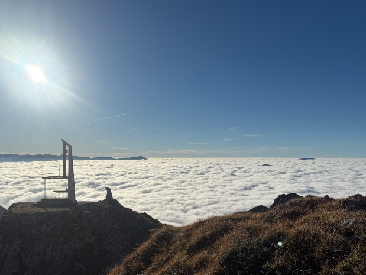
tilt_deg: -0.2
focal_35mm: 31
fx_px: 328
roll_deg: +0.0
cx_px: 157
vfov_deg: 45.4
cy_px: 158
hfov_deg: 58.1
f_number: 1.78
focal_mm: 6.76
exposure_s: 1/22727
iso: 64
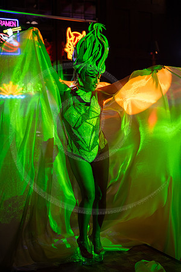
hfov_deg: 27.0
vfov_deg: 39.6
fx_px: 377
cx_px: 90
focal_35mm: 50
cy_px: 136
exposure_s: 1/400
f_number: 1.2
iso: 800
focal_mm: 50
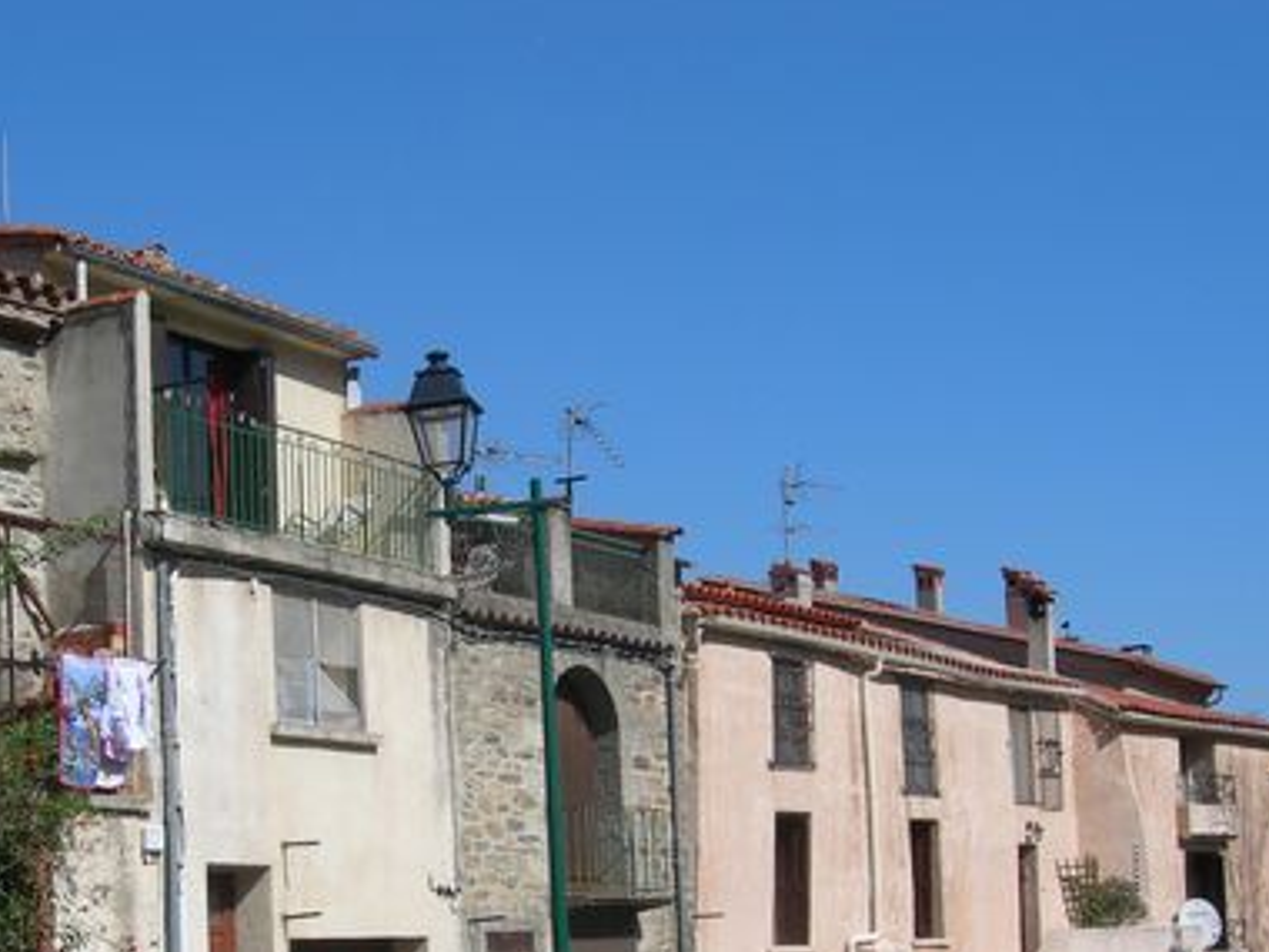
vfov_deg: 22.6
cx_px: 411
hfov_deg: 30.0
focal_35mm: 64
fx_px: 2346
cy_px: 785
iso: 50
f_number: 4.8
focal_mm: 7.8
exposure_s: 1/753
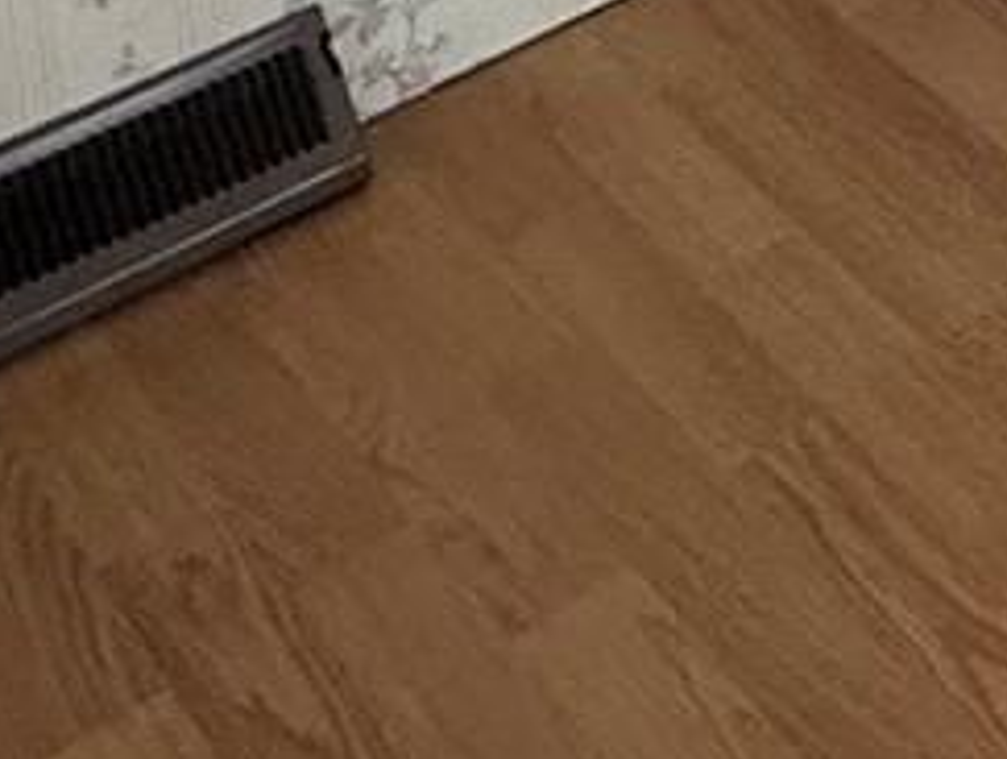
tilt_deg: -8.5
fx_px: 2680
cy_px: -1311
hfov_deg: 15.2
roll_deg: -1.9
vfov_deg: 11.6
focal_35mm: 92
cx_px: 2234
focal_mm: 2.22
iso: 200
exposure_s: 1/99
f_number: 2.2
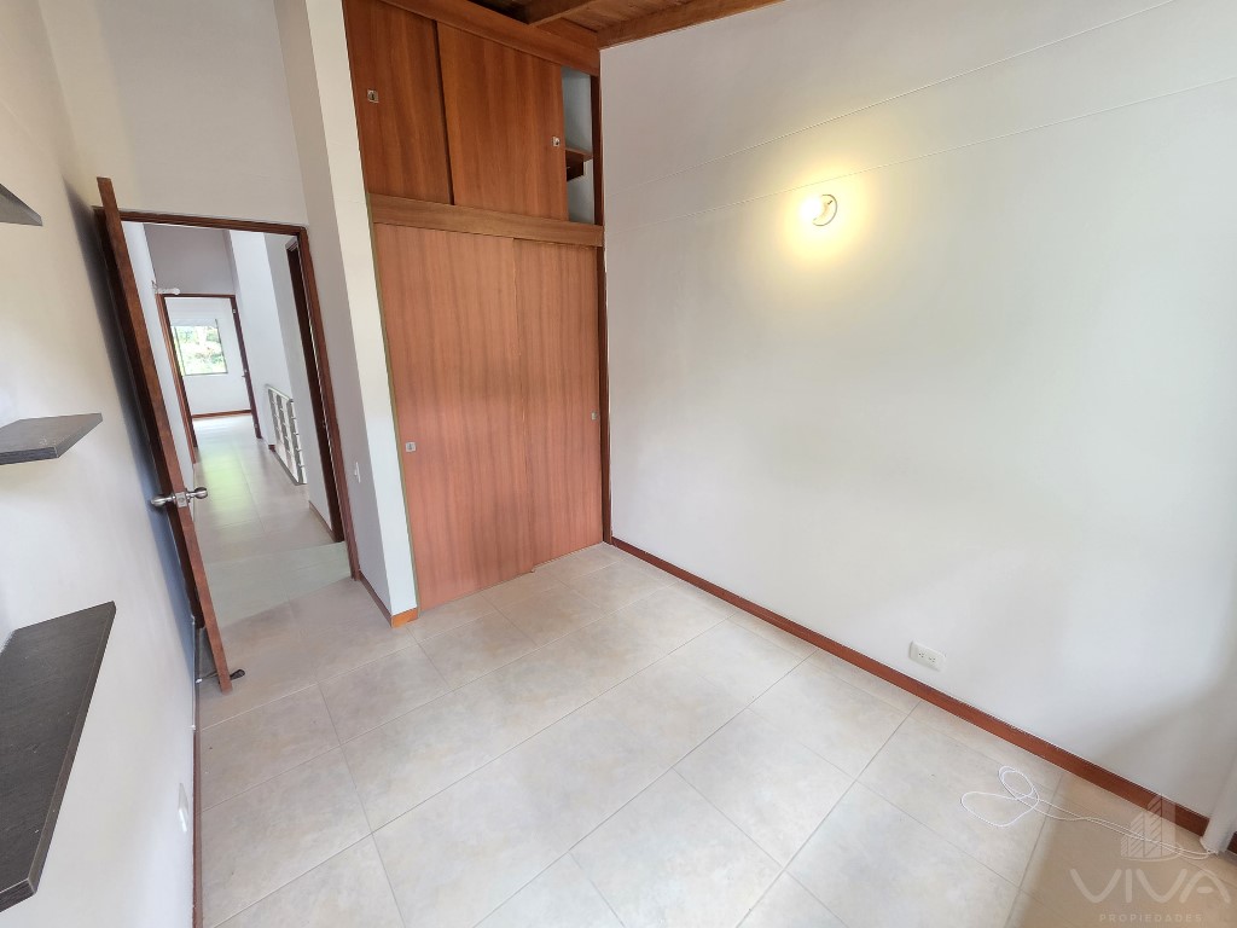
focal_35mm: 13
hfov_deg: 106.2
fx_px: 465
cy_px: 464
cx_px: 618
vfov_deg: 89.9
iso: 400
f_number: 1.9
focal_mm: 2.2
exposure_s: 1/60
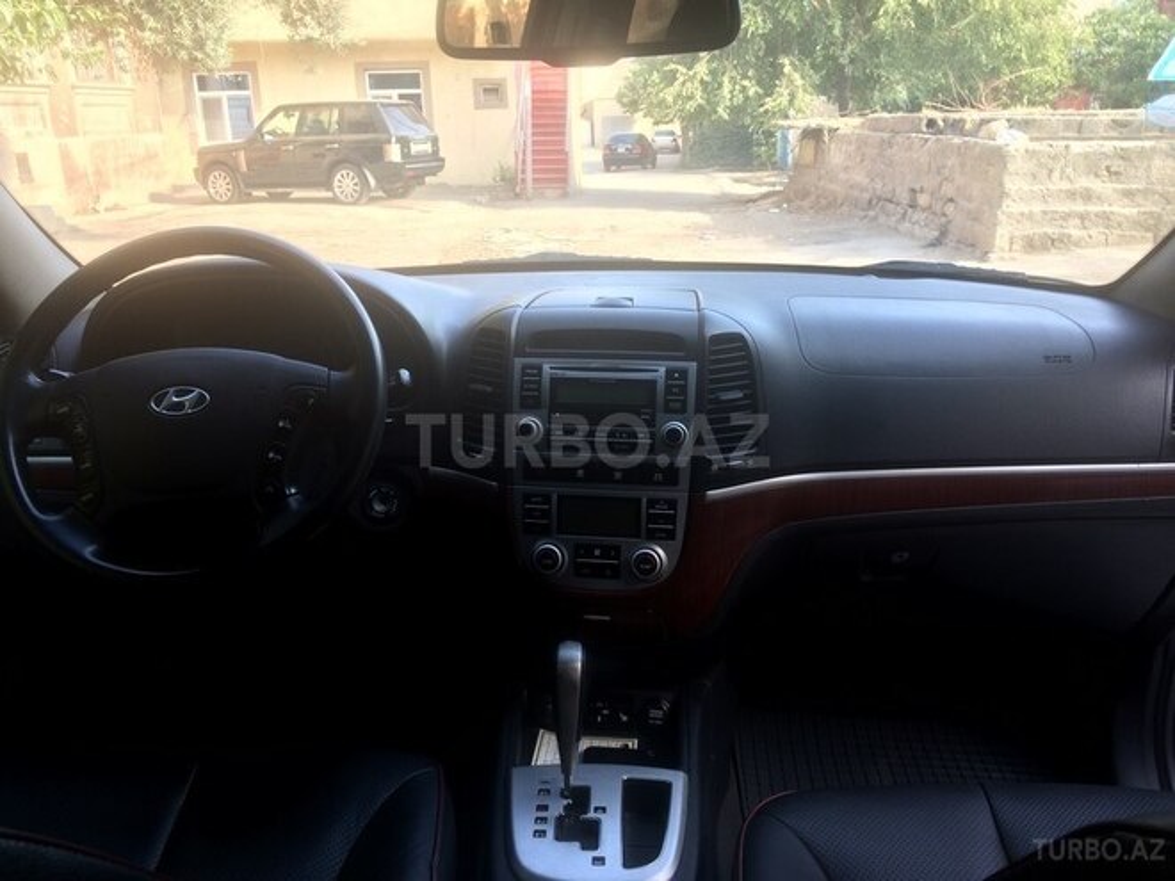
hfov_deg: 61.7
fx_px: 984
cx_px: 588
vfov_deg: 48.2
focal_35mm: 29
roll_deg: +1.0
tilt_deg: -19.5
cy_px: 440
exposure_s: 1/109
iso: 32
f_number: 2.2
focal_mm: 4.15
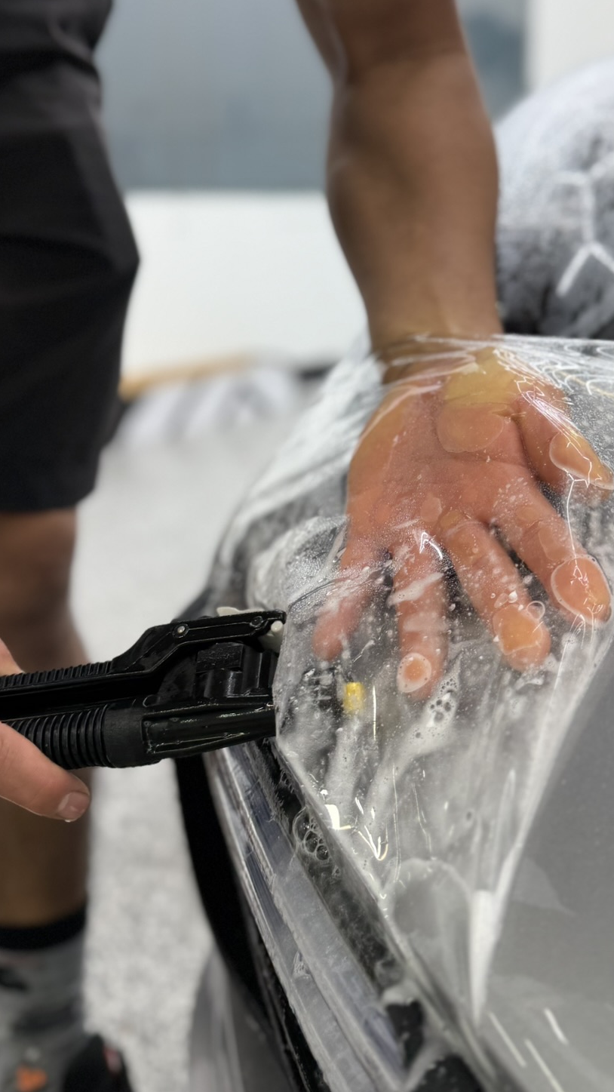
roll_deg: +0.6
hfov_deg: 31.7
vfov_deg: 53.7
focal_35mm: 37
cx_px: 419
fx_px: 1071
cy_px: 444
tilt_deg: -13.4
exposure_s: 1/124
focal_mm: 6.76
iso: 64
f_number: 1.78
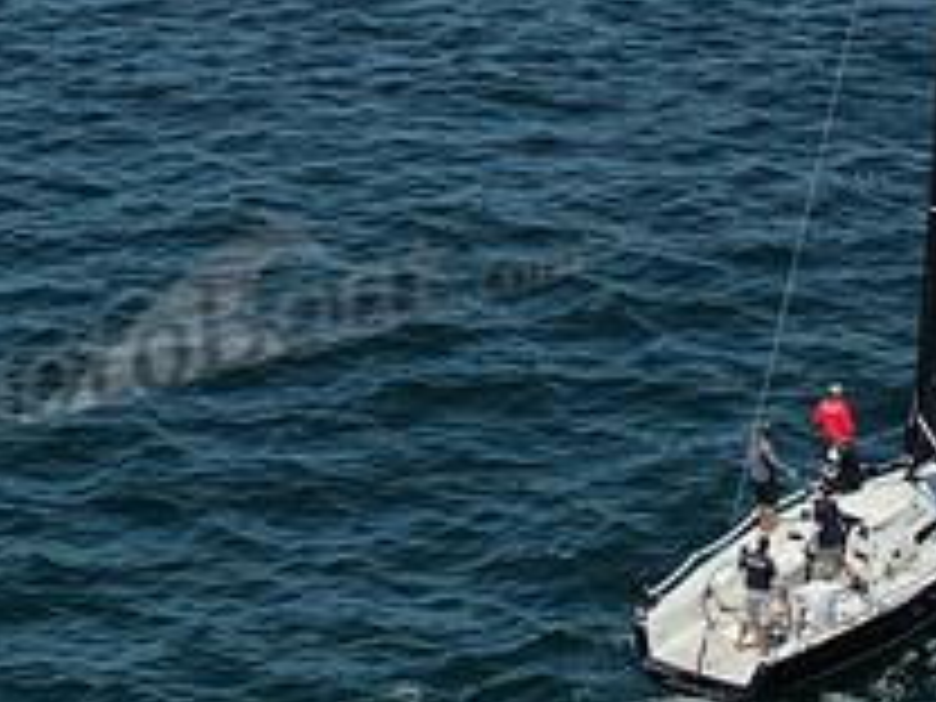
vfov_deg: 11.0
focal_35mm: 134
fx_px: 3623
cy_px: -2
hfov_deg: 14.6
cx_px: 850
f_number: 3.8
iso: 100
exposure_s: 1/1250
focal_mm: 8.6
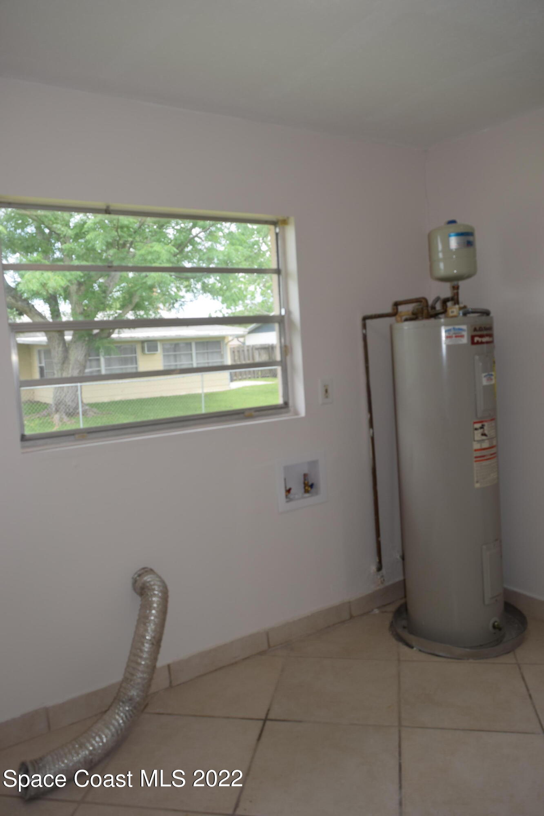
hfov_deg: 47.9
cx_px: 272
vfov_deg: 67.4
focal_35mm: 27
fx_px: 612
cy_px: 408
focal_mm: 18
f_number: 5.6
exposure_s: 1/125
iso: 180
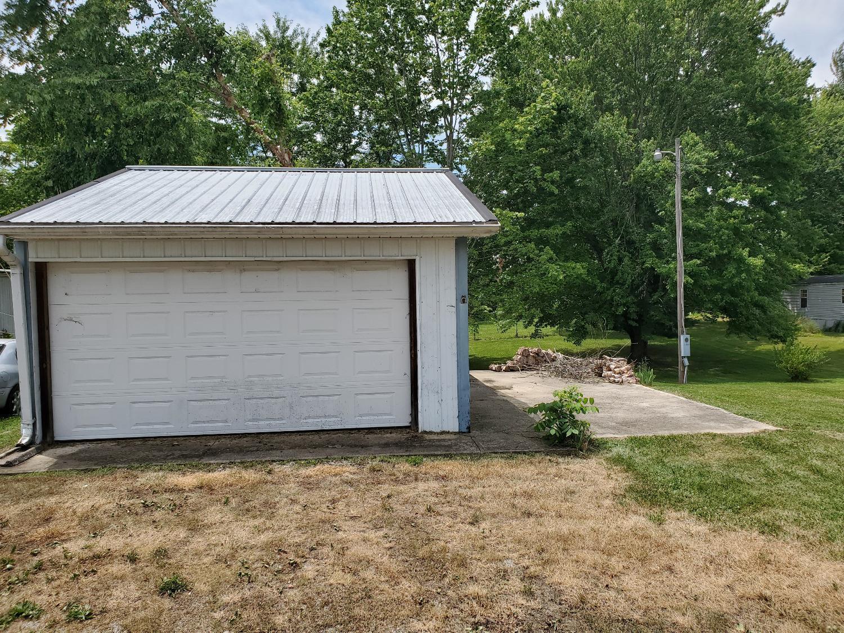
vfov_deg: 53.1
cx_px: 422
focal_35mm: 26
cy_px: 316
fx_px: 634
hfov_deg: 67.3
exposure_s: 1/1354
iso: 50
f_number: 2.4
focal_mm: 4.3
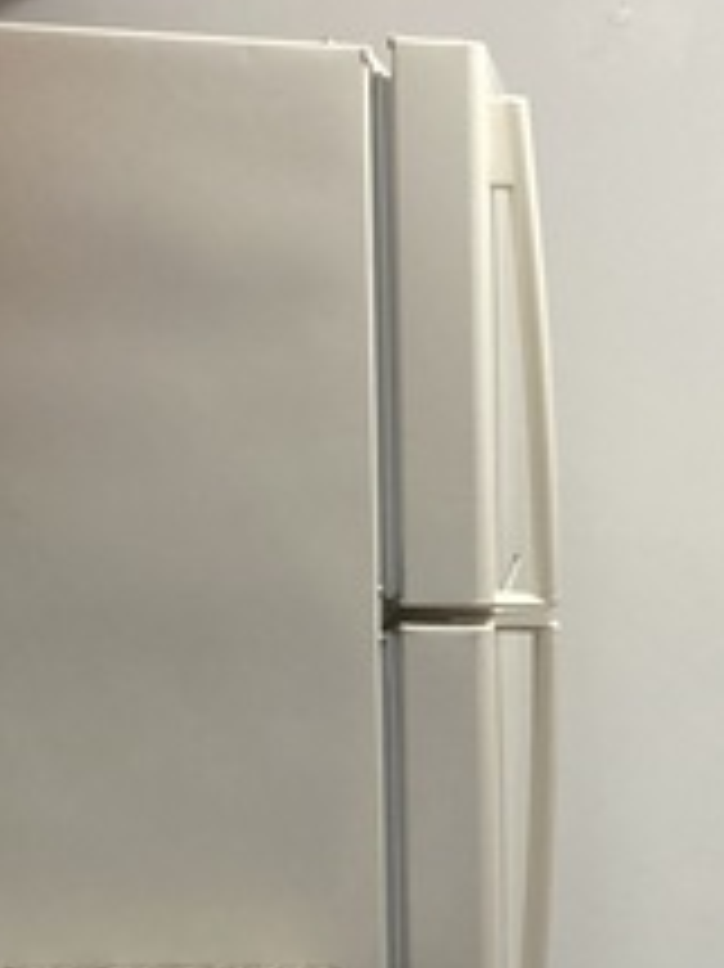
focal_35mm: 87
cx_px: 1120
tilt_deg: -9.2
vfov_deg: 22.1
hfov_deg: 15.5
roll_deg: -2.9
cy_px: 840
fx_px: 2429
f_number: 1.8
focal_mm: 3.99
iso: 125
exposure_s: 1/60
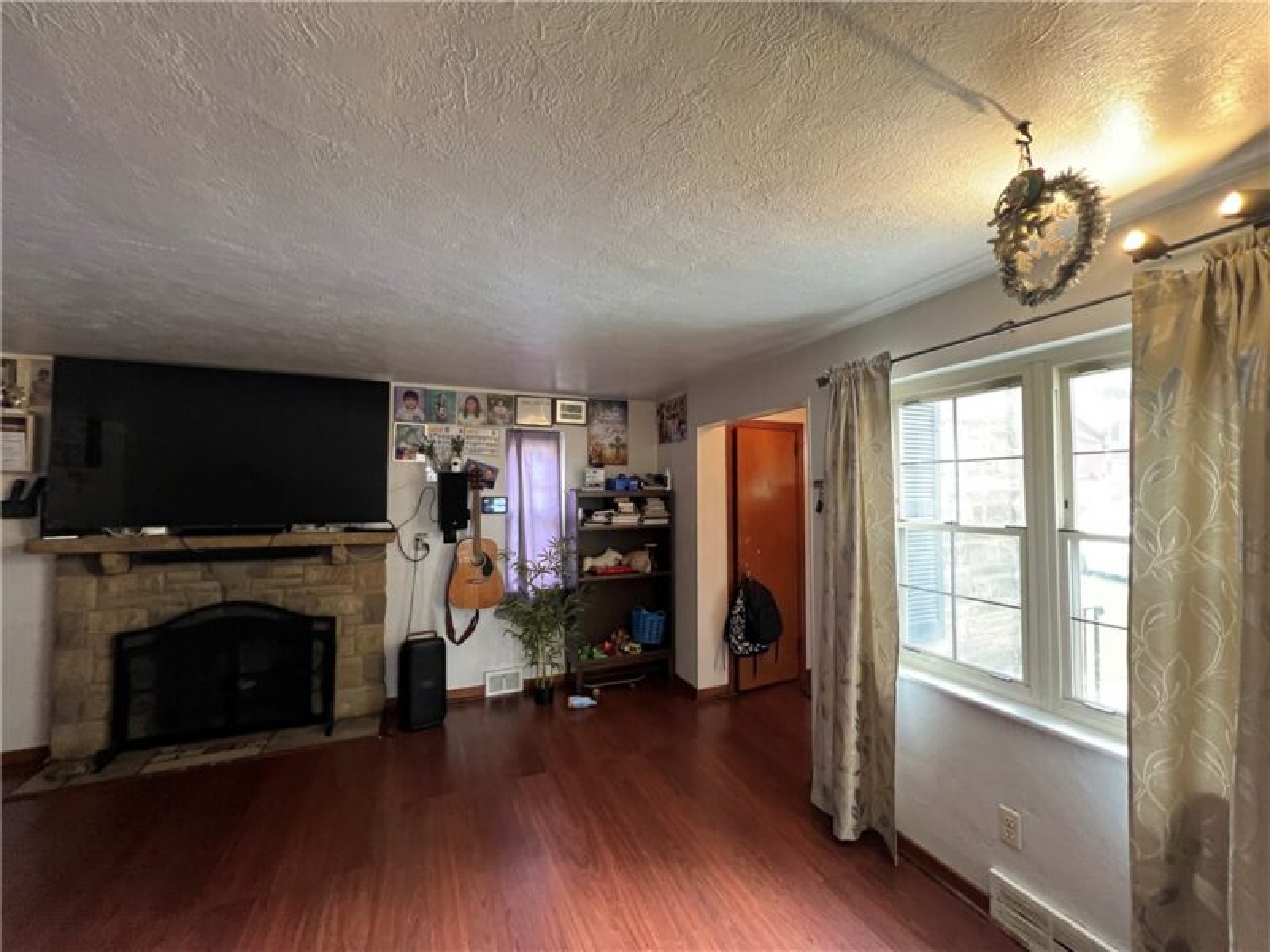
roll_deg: +0.3
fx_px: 477
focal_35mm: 13
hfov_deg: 106.2
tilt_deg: +1.4
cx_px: 635
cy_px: 476
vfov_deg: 89.9
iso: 400
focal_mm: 1.57
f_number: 1.8
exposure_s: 1/60
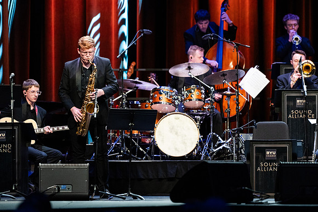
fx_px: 1831
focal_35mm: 207
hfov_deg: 9.9
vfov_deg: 6.6
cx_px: 159
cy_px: 106
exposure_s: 1/400
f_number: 2.8
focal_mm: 200
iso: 6400
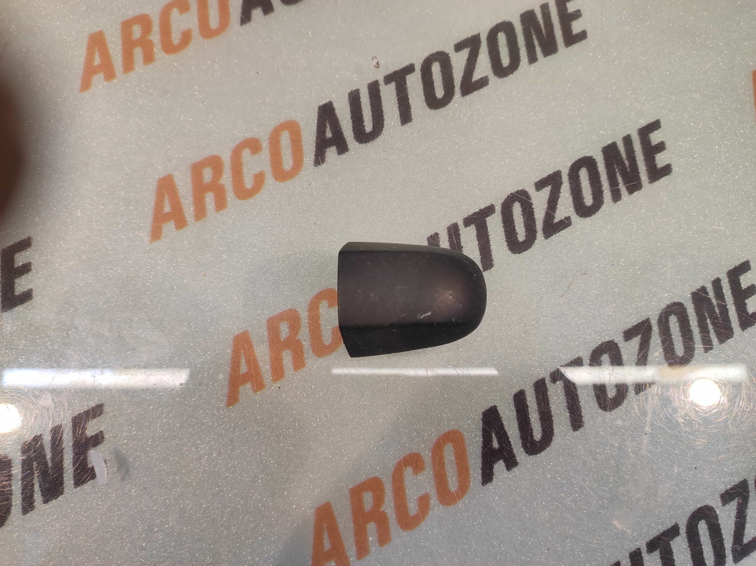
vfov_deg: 74.7
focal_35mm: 17
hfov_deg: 91.1
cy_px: 283
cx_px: 378
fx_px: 371
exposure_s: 1/33
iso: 108
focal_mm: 4.74
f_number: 1.79
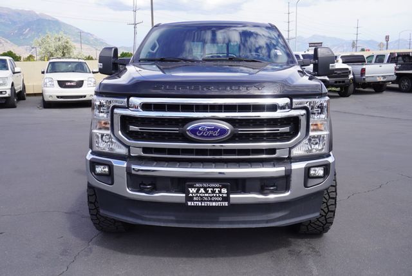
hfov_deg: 53.1
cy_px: 138
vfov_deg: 36.9
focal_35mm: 36
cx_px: 206
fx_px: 412
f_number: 9
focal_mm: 24
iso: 100
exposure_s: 1/125
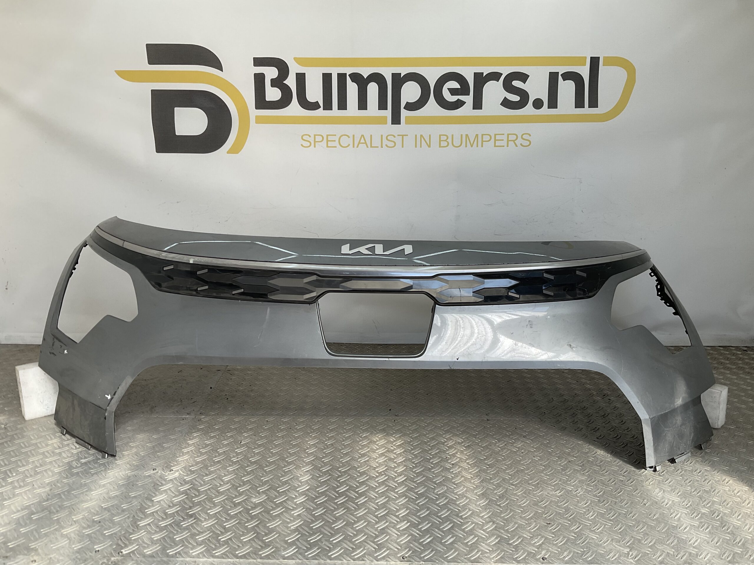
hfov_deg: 61.7
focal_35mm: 29
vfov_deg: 48.2
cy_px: 282
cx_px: 377
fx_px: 632
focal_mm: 3
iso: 16
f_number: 1.8
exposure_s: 1/478
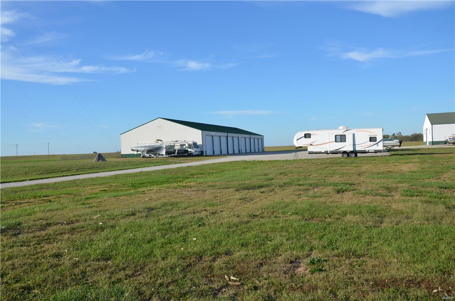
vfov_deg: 35.3
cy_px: 150
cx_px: 228
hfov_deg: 51.4
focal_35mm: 38
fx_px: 473
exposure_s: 1/250
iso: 100
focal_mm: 25
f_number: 8
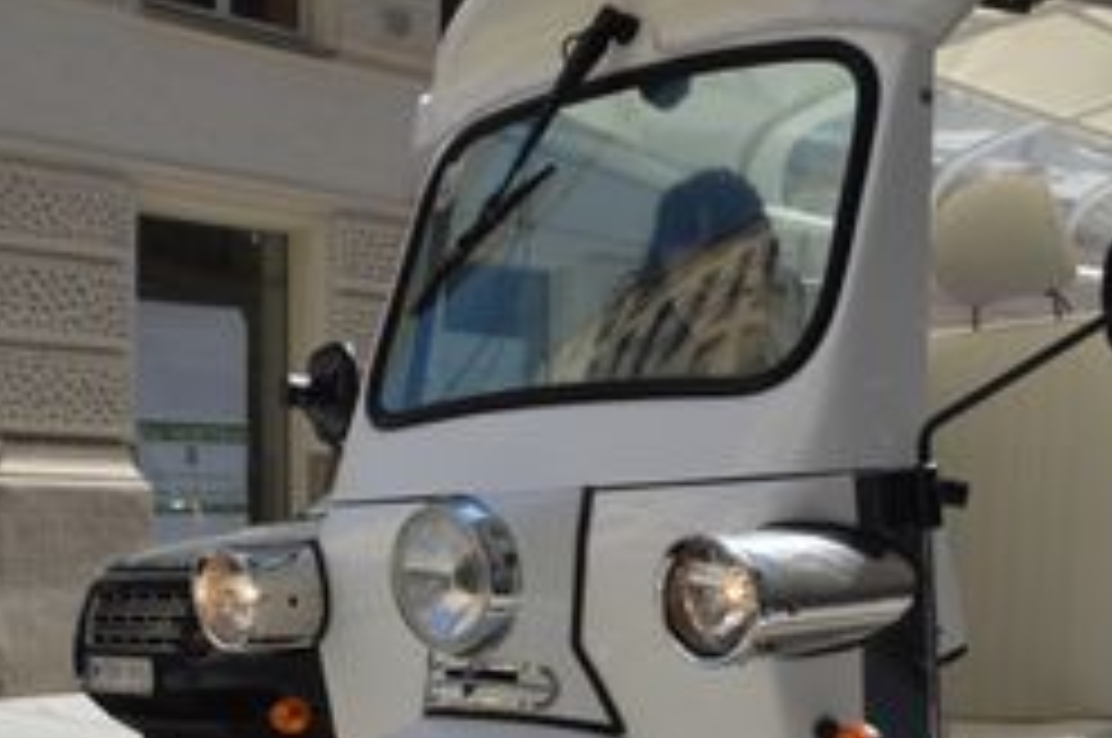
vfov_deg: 23.5
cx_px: 792
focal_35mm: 56
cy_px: 670
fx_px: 1727
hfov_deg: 35.1
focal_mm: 18
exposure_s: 1/200
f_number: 7.1
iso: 100
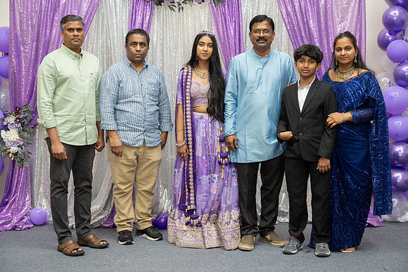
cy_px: 136
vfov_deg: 28.0
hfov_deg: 41.0
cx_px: 204
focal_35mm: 48
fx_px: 546
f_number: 3.5
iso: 1000
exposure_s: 1/160
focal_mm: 48
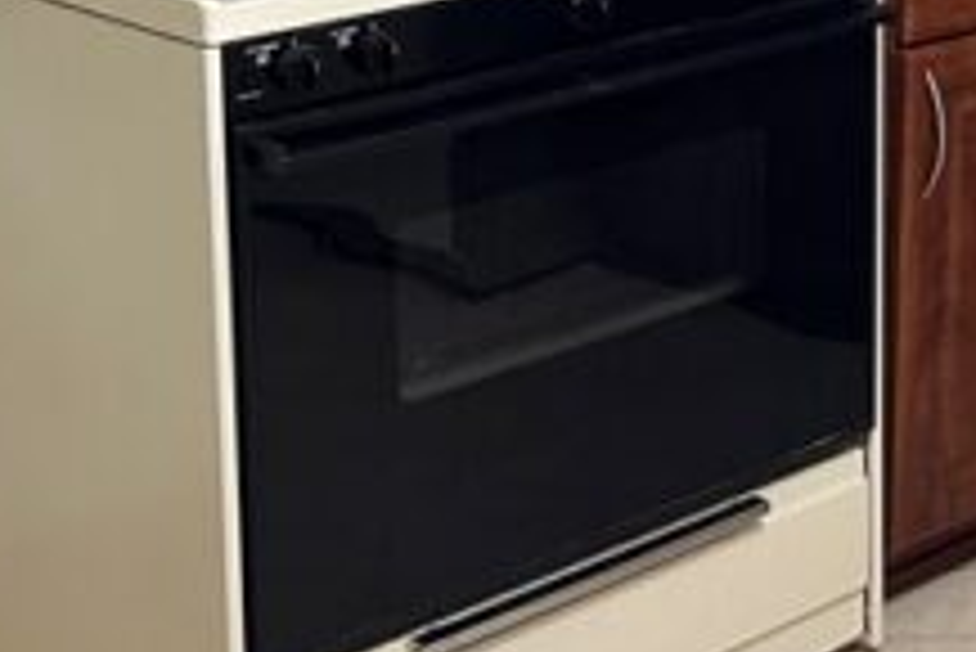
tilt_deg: -6.7
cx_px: 1525
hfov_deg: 19.0
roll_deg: -2.0
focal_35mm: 92
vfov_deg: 14.0
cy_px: -324
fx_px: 2496
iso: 320
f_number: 1.78
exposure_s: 1/60
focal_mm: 6.86
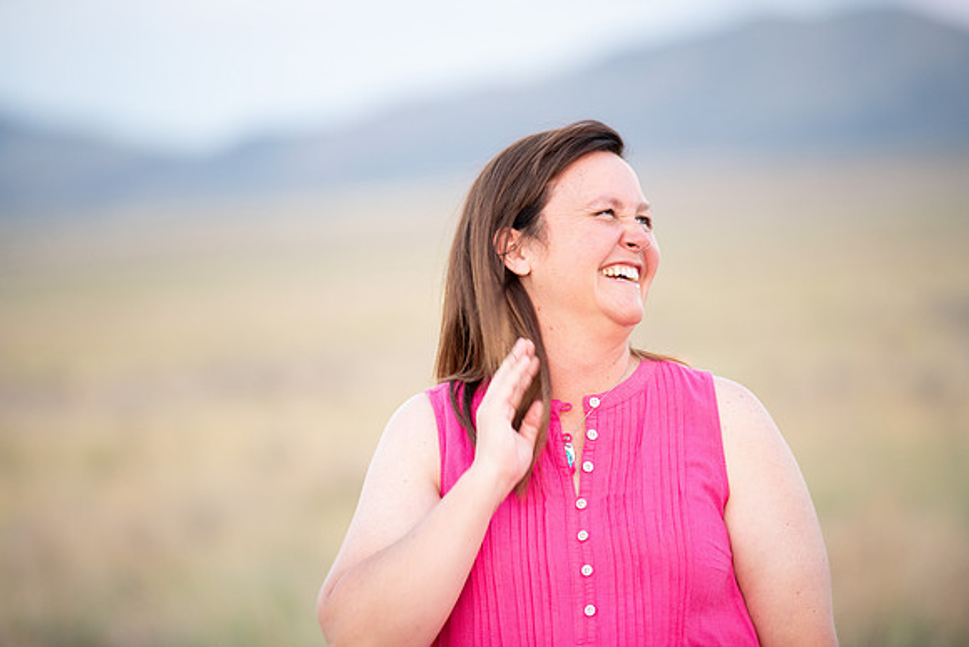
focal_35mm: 190
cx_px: 484
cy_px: 324
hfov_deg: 10.8
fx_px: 5115
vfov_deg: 7.2
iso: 1250
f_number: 2.8
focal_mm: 190
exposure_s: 1/125
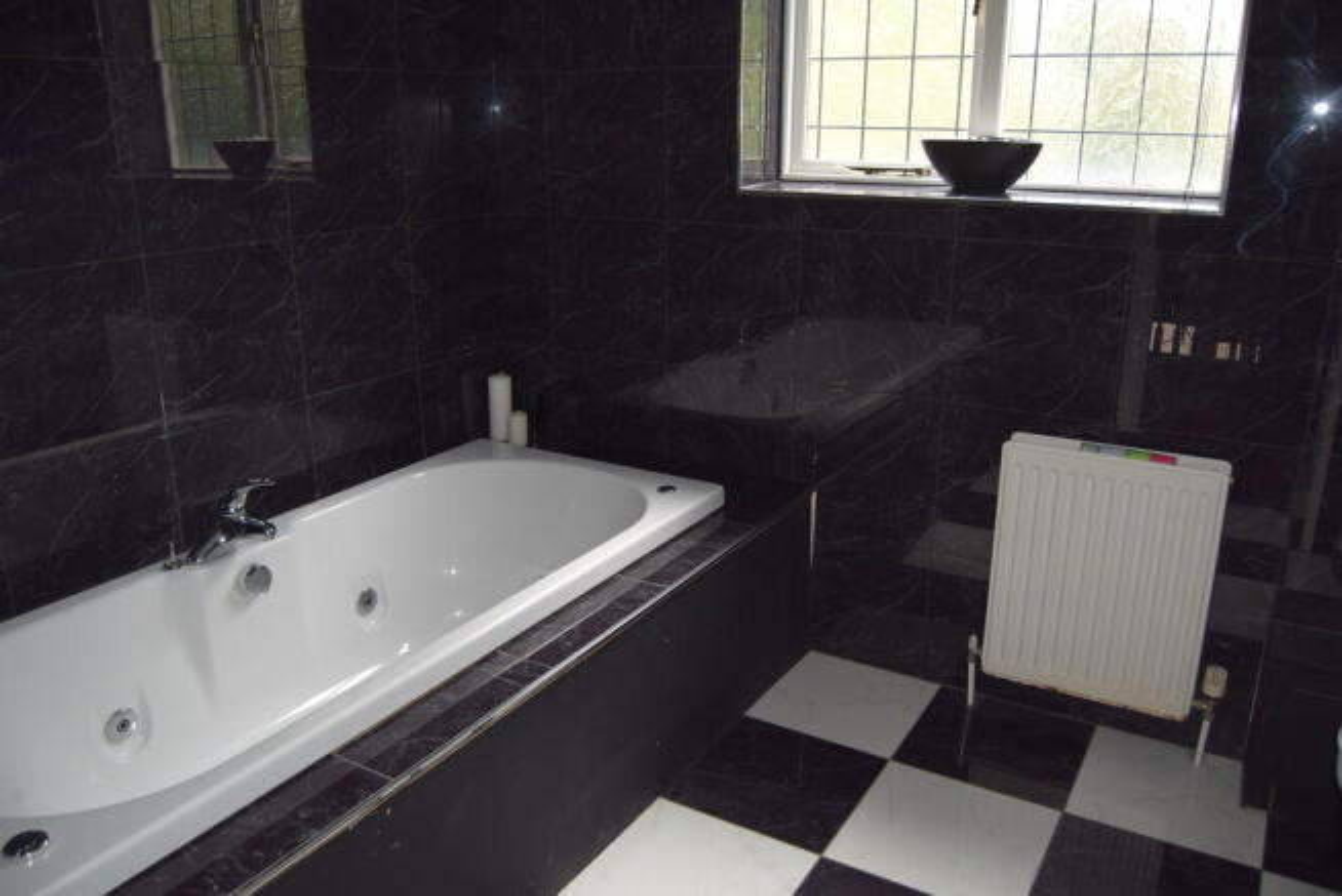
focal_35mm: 27
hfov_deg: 67.3
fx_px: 1007
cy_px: 448
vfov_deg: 48.0
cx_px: 671
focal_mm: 18
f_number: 3.5
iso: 400
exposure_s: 1/80
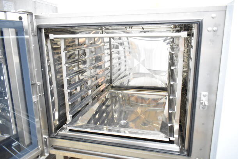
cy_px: 80
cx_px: 119
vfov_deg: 48.0
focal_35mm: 27
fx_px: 179
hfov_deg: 67.4
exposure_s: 1/30
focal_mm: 18
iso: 1800
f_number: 3.5
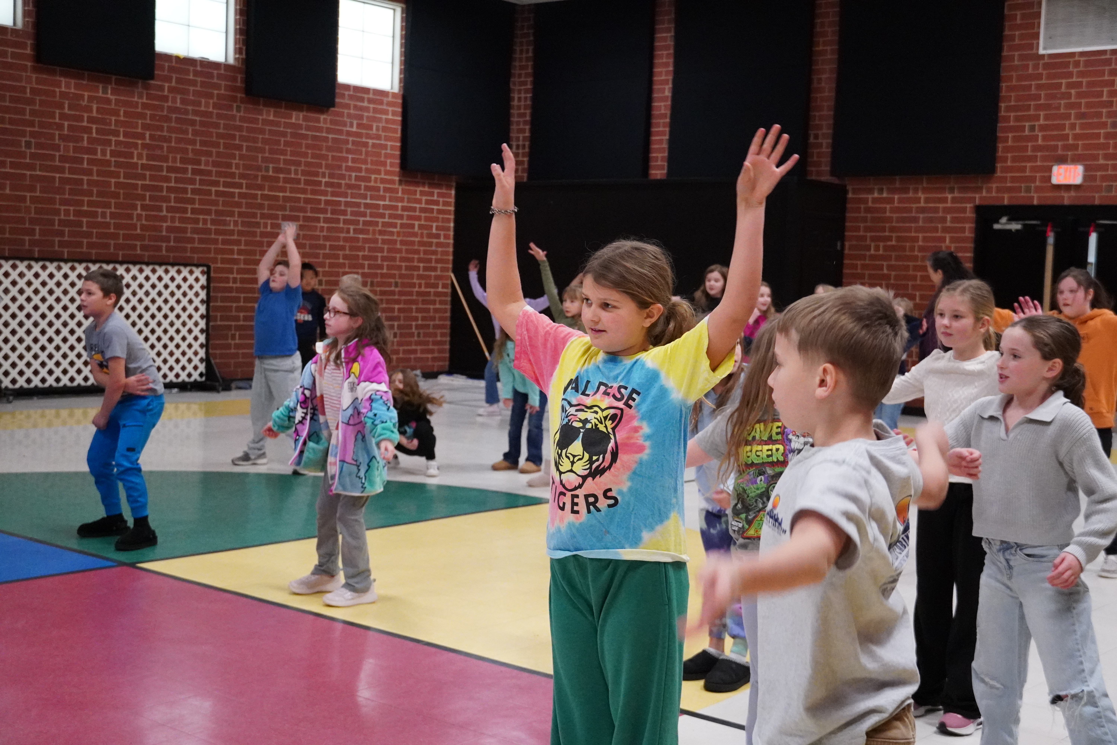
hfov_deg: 41.1
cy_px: 372
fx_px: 1489
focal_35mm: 48
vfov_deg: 28.1
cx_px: 558
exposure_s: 1/250
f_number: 4.5
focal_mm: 32
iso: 6400
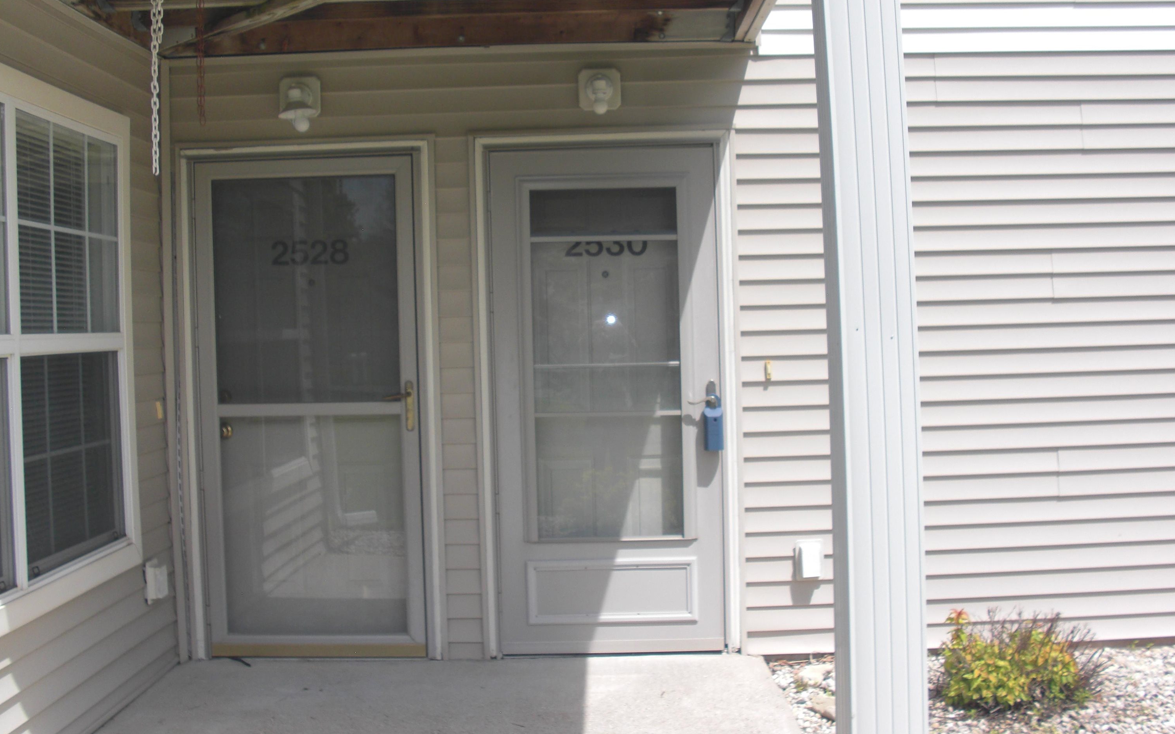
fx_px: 1249
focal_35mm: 39
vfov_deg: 32.7
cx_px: 591
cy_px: 316
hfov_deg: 50.4
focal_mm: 6.3
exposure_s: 1/125
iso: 50
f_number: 7.9
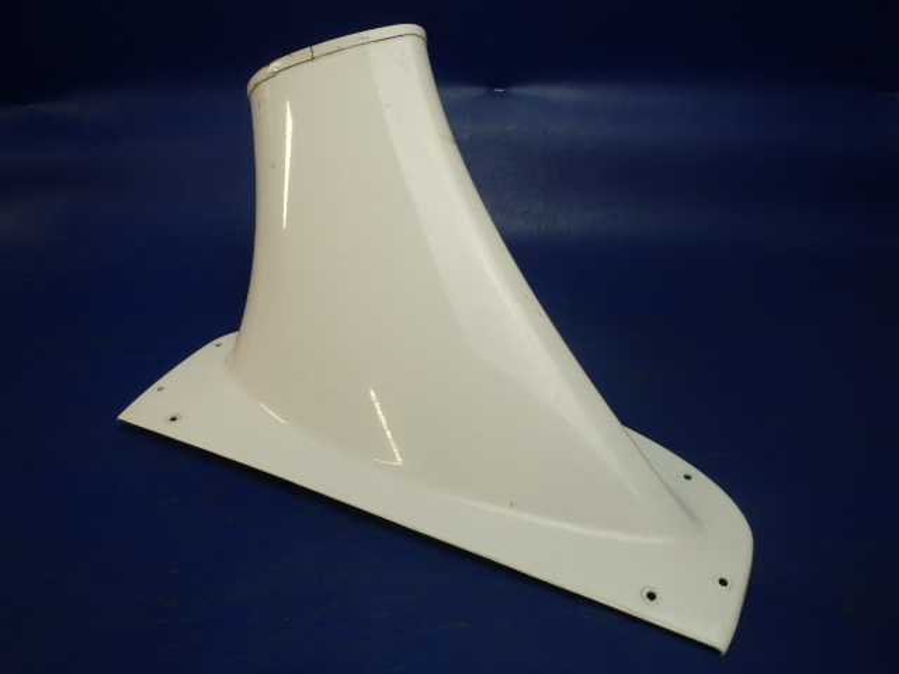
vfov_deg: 49.7
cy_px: 337
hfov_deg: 63.4
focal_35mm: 28
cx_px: 450
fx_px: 727
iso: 160
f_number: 3.9
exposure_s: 1/60
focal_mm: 5
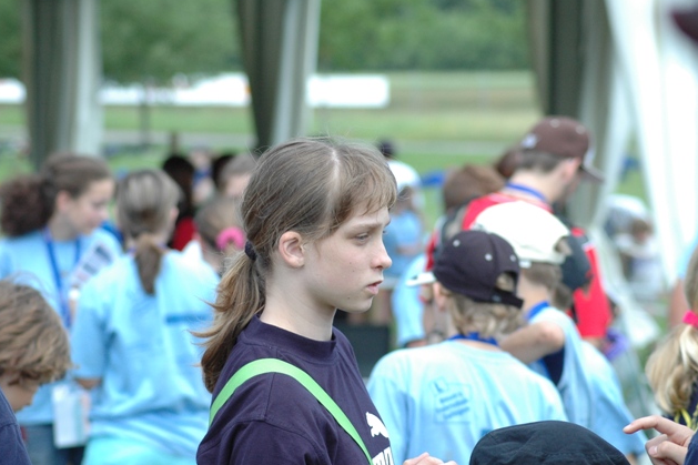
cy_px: 233
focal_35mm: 171
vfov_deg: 8.0
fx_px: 3314
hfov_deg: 12.0
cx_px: 350
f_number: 5.6
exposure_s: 1/640
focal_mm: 112
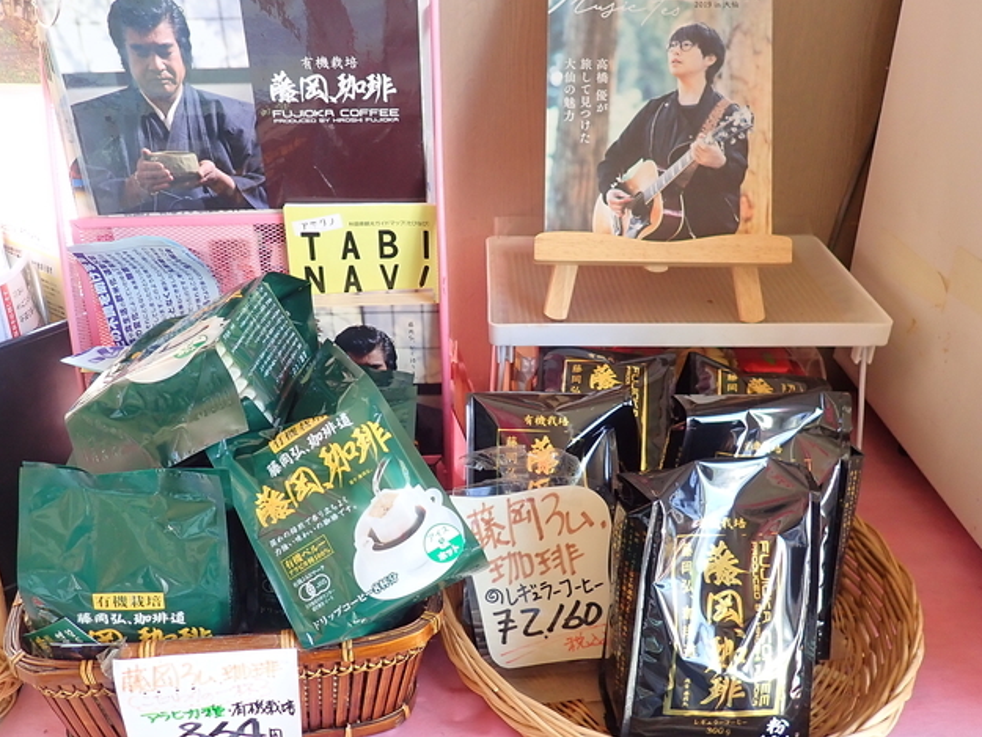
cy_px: 365
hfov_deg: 56.7
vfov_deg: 44.2
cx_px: 446
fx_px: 908
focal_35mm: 32
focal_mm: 4.5
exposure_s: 1/50
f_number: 2
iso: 200
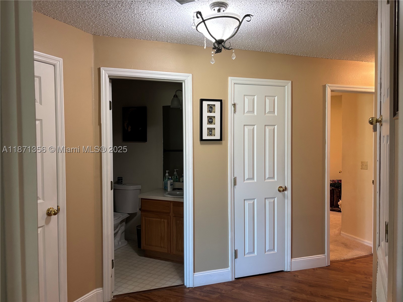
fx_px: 303
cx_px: 202
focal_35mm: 26
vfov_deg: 53.1
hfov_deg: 67.3
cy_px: 151
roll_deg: +0.1
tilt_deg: -1.1
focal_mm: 5.96
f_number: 1.6
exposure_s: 1/60
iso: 250
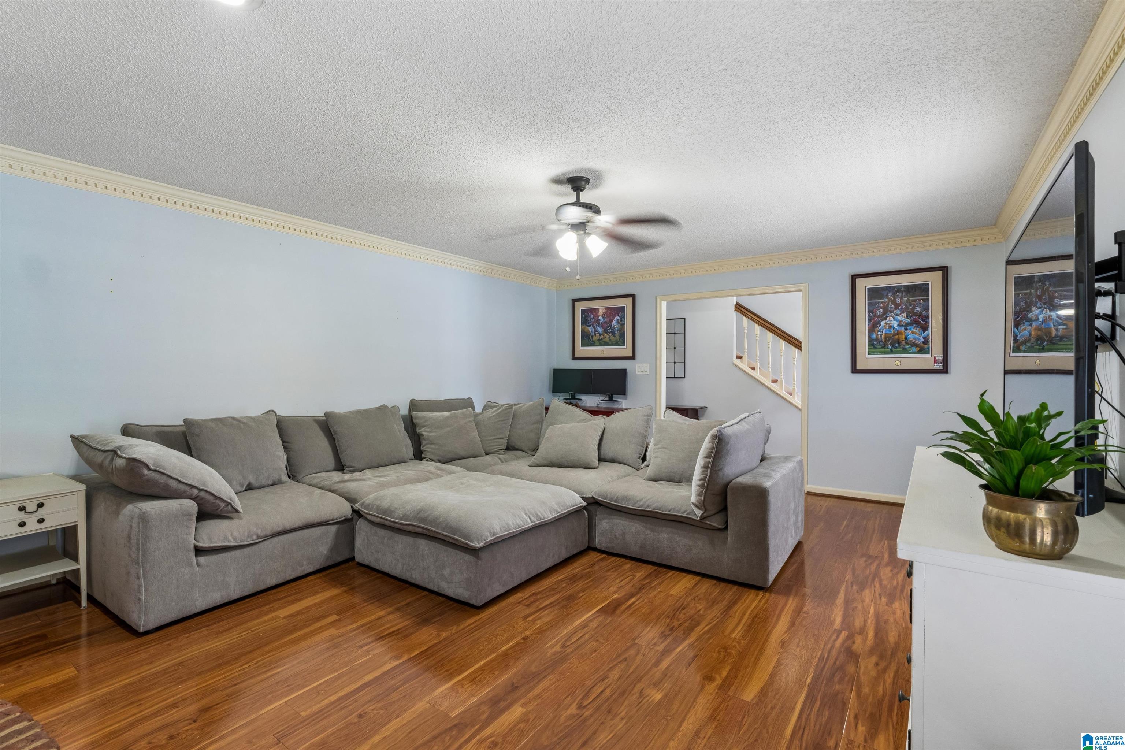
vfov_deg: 73.7
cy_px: 375
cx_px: 562
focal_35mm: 16
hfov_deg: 96.7
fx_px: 500
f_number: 13
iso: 640
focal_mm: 16
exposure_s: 1/2.5
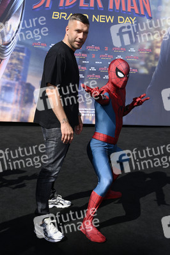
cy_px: 128
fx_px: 341
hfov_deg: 28.0
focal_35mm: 48
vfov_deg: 41.1
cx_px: 85
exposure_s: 1/400
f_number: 6.3
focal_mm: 48
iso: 100
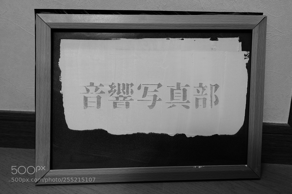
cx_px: 146
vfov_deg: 41.1
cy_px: 97
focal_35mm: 32
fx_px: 260
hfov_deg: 58.7
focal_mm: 21.4
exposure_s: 1/15
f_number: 3.2
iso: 400
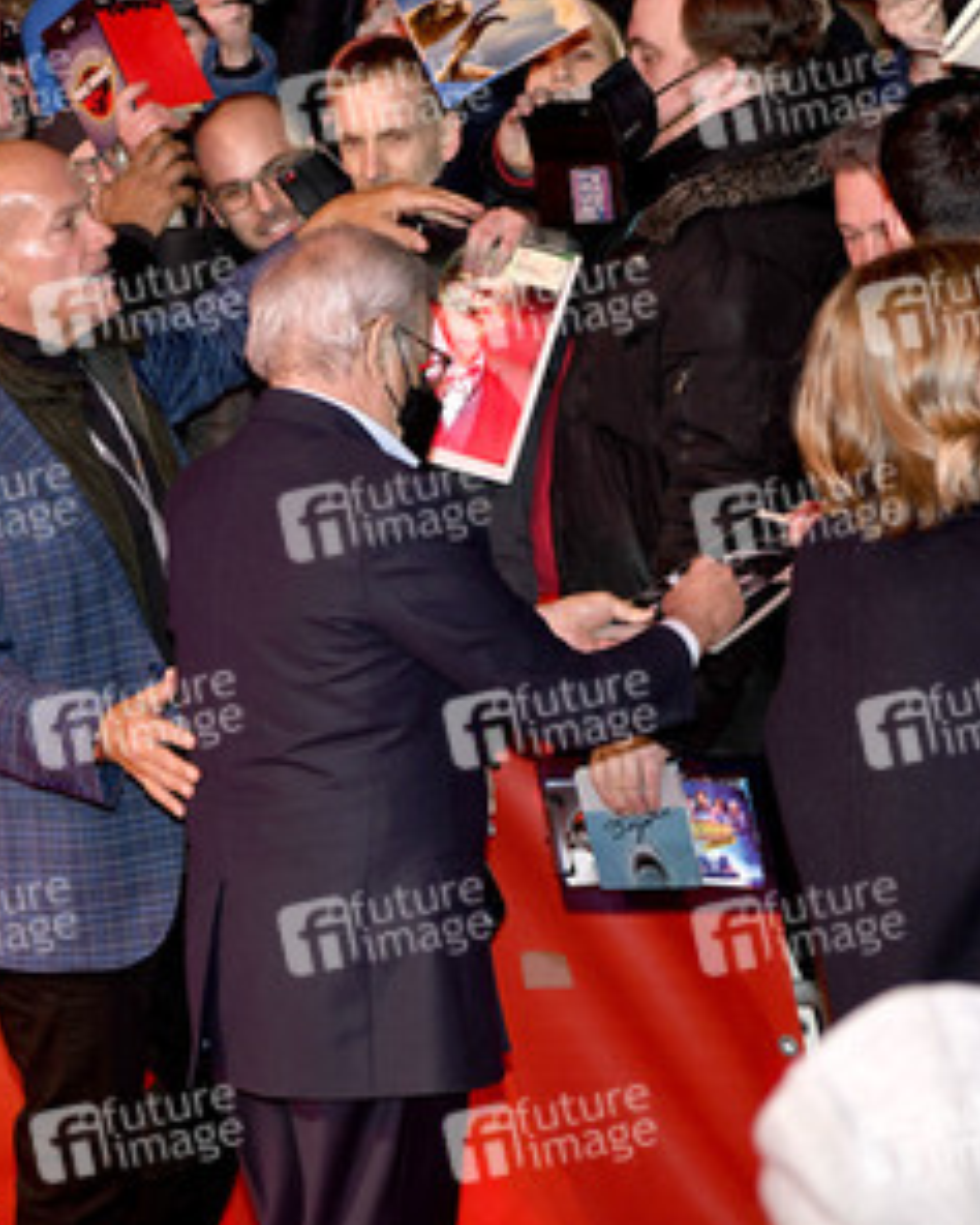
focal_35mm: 100
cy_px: 617
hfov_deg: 15.4
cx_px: 440
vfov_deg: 19.2
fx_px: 3624
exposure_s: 1/160
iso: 800
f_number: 4.5
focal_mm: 70
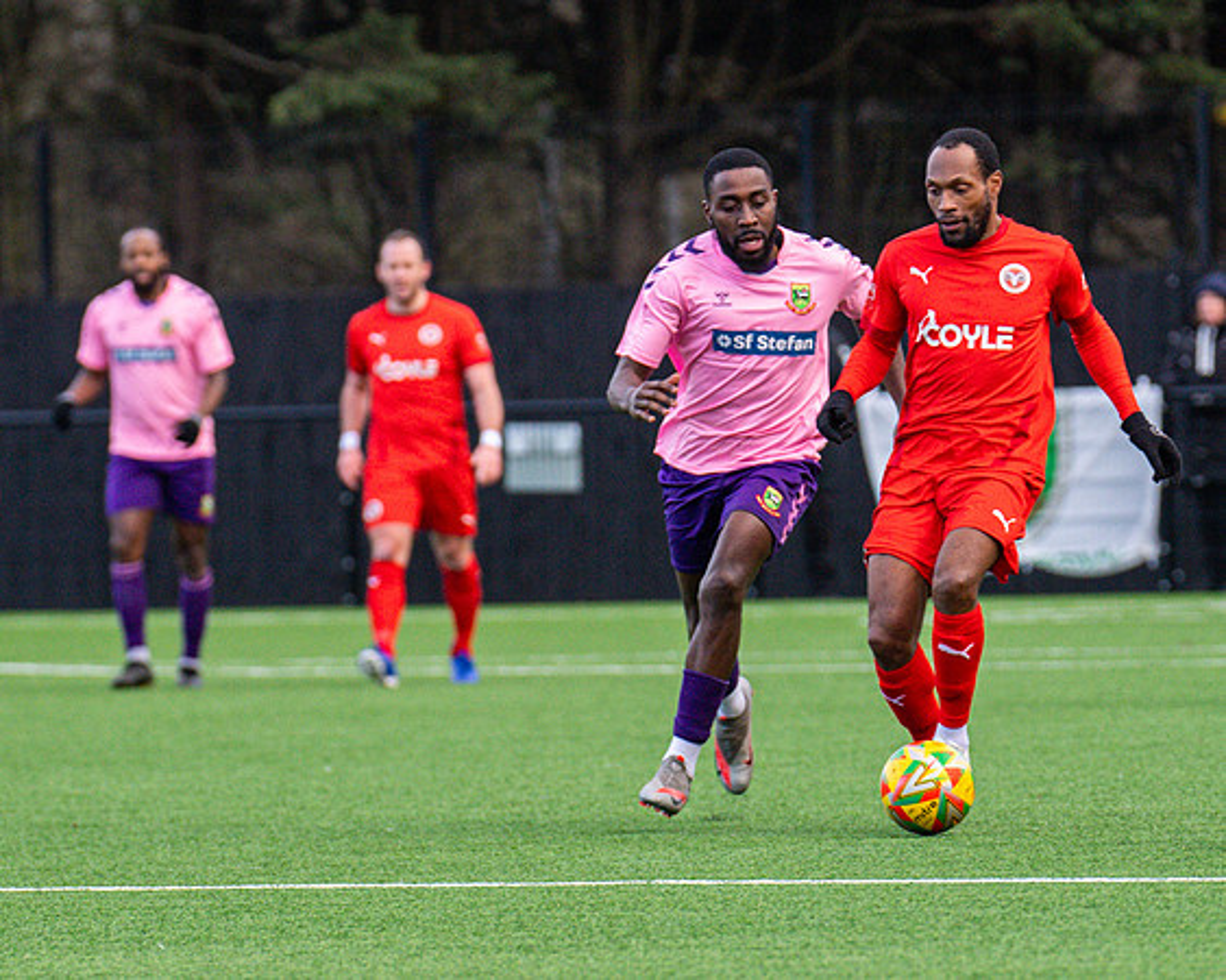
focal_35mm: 495
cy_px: 637
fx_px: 17949
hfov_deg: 3.9
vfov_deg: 3.1
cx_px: 815
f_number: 4
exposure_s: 1/1250
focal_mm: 220
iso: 1250
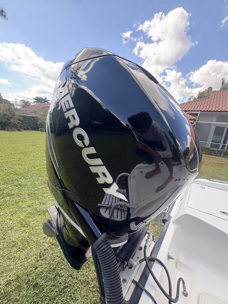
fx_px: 123
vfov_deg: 102.1
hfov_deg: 85.7
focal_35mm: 14
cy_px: 152
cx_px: 114
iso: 64
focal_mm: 2.22
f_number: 2.2
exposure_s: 1/145
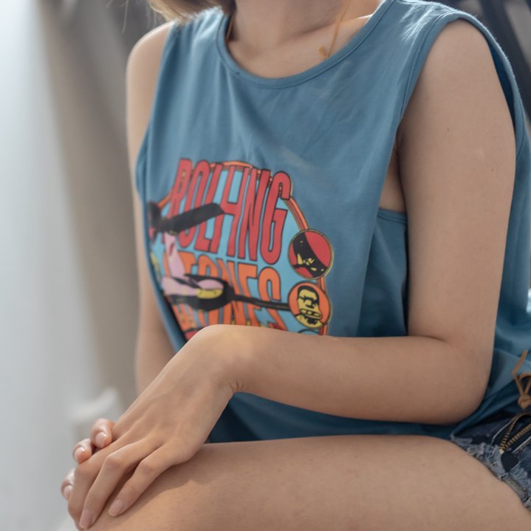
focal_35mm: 89
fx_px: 1545
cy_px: 183
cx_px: 218
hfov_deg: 19.5
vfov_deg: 19.5
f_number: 2.5
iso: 640
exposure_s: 1/60
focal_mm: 50
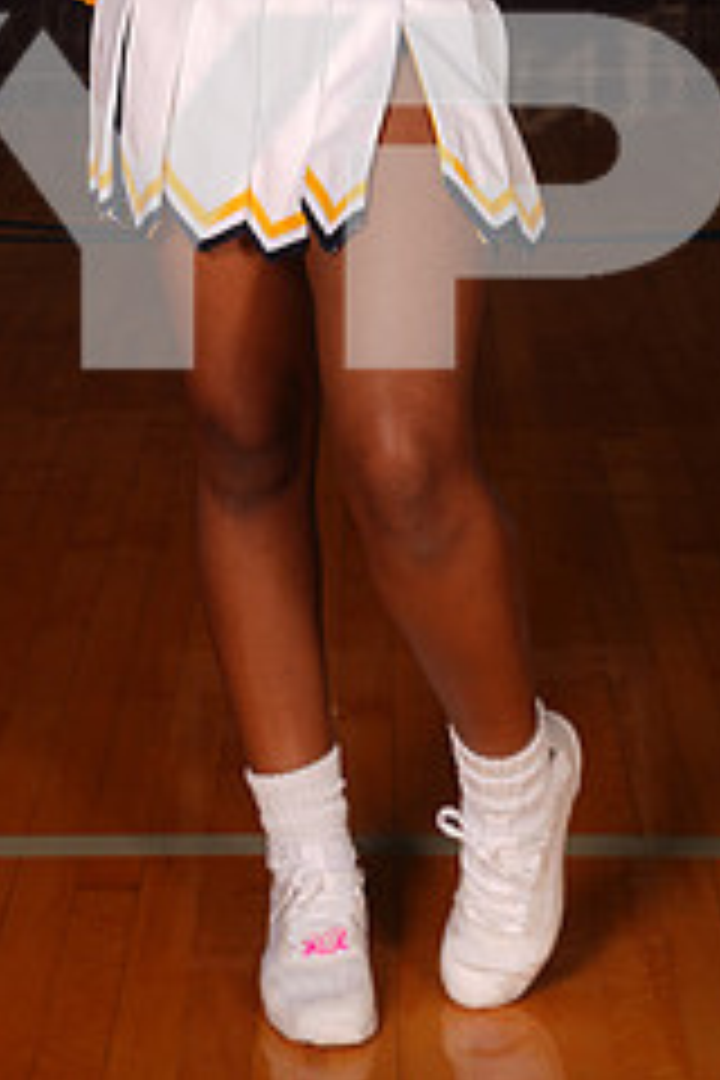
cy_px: -216
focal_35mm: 111
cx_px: 290
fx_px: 3330
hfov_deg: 12.3
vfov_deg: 17.6
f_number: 6.3
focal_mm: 46
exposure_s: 1/100
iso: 80
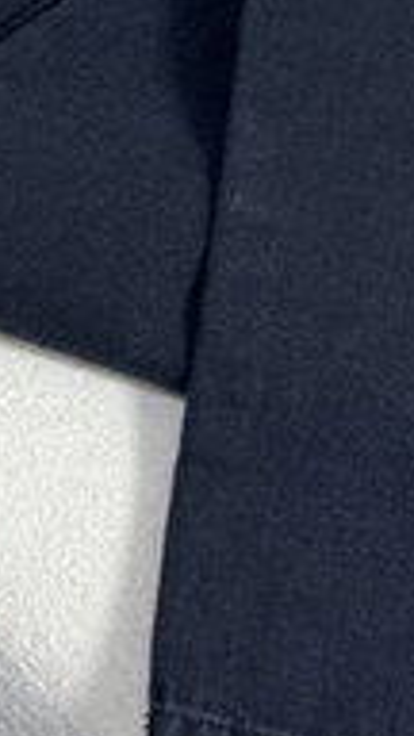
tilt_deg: -63.8
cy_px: -86
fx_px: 2830
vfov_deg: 14.5
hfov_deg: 8.4
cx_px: 288
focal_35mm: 145
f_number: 1.78
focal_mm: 6.76
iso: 80
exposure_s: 1/50
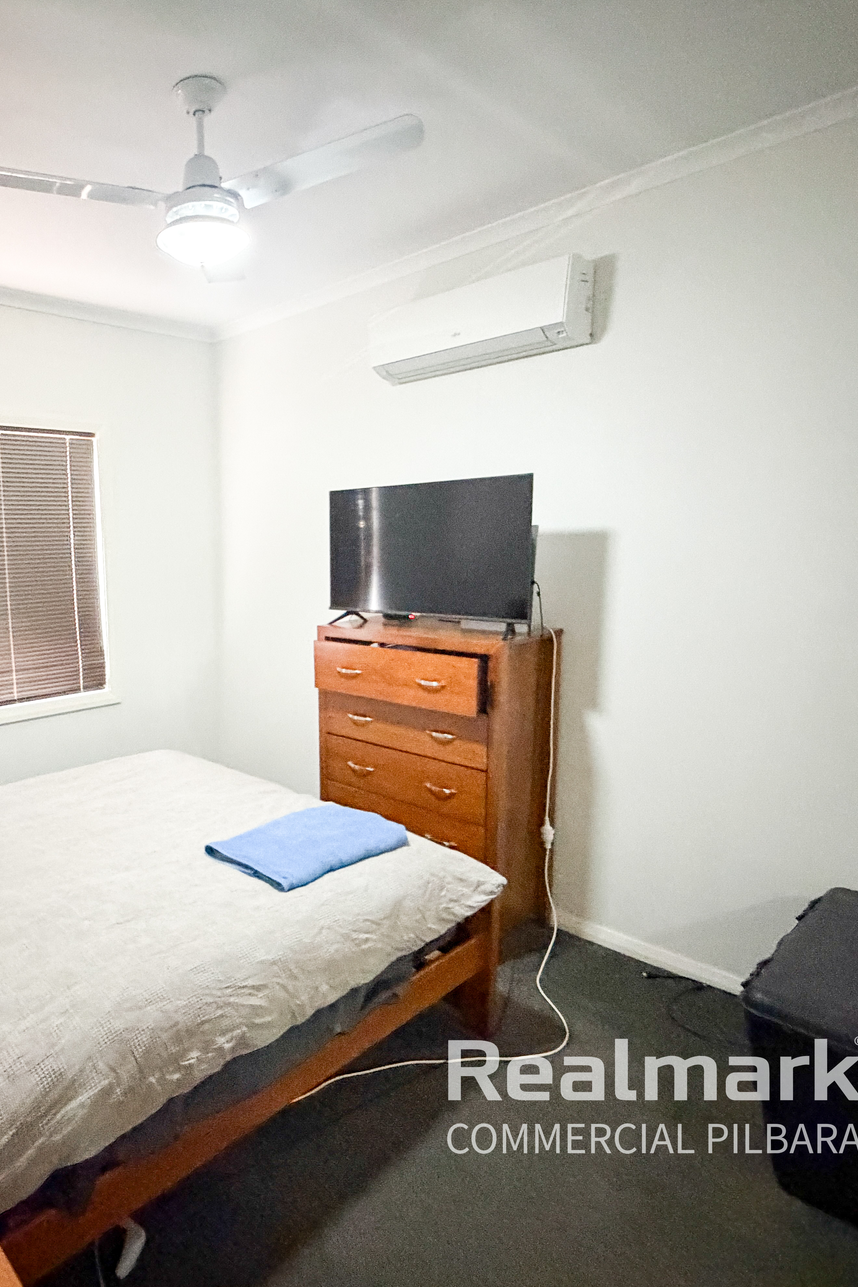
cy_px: 655
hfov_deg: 56.3
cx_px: 205
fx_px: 751
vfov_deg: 81.2
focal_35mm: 21
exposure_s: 1/35
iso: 1000
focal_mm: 2.22
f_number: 2.2
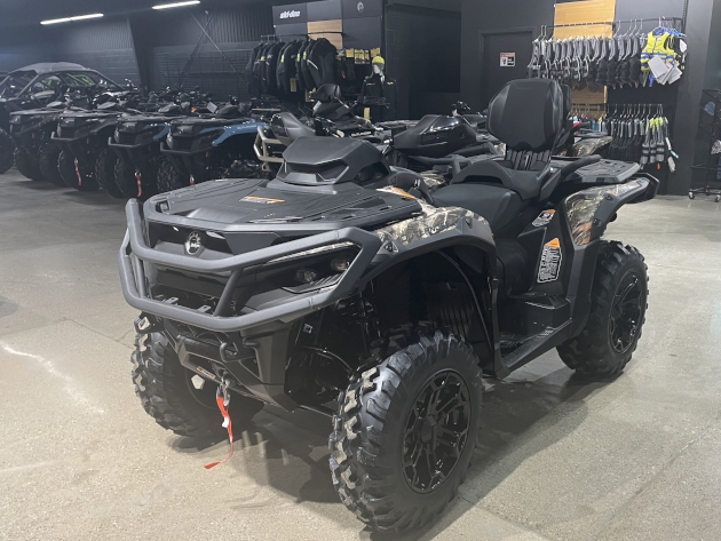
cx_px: 435
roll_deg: +1.1
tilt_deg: -14.9
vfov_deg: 42.8
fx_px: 688
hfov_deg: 54.9
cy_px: 326
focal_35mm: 33
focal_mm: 4.2
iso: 100
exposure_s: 1/60
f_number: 1.6
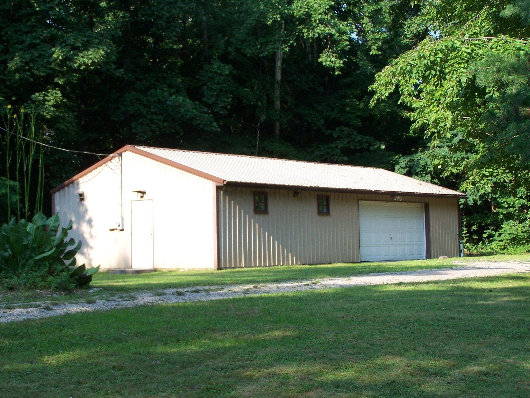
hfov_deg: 29.0
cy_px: 199
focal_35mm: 67
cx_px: 265
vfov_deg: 21.9
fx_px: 1026
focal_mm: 11.1
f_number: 3.2
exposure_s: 1/320
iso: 80
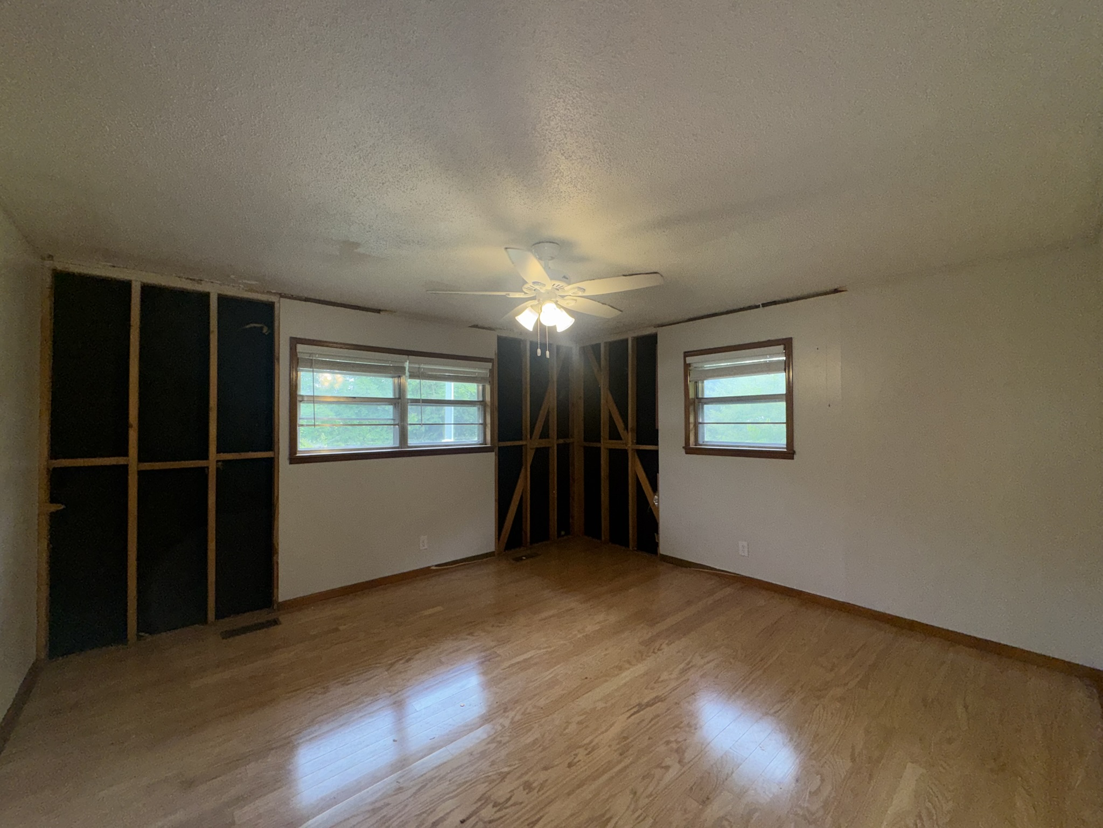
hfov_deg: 102.1
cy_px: 414
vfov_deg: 85.7
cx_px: 552
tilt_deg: +0.5
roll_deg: +0.5
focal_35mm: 14
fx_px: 446
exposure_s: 1/122
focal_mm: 2.22
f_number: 2.2
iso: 80
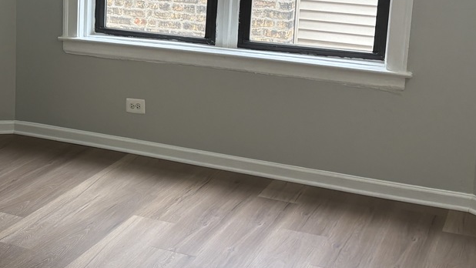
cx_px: 48
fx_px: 833
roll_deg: +0.2
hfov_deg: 30.5
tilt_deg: -12.4
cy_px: 89
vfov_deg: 18.2
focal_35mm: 66
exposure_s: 1/60
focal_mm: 5.96
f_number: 1.6
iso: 100
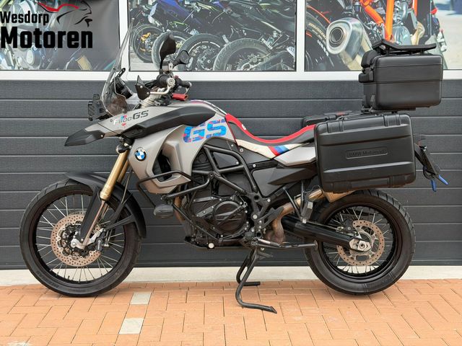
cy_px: 173
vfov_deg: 30.3
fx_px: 641
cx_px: 231
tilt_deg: -5.6
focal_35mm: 48
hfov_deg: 39.7
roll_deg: +0.5
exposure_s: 1/530
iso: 80
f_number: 1.78
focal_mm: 6.76
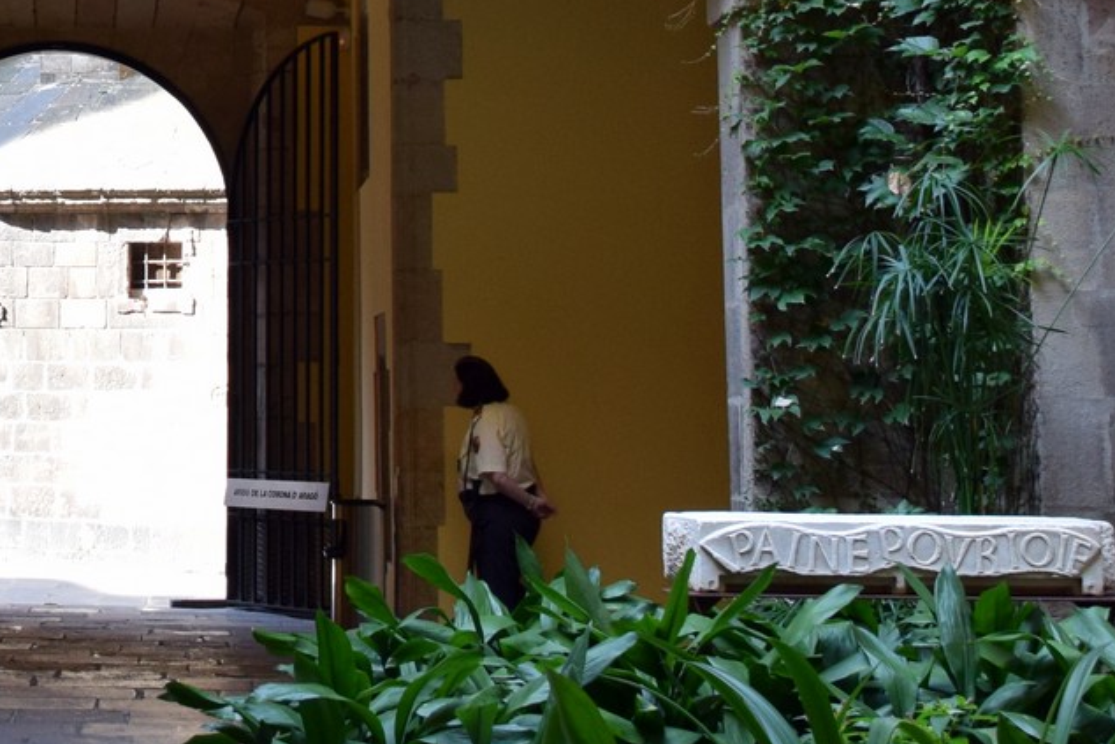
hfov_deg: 21.3
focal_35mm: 92
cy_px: -310
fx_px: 2850
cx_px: -30
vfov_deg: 14.1
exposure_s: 1/100
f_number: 5
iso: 400
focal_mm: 18
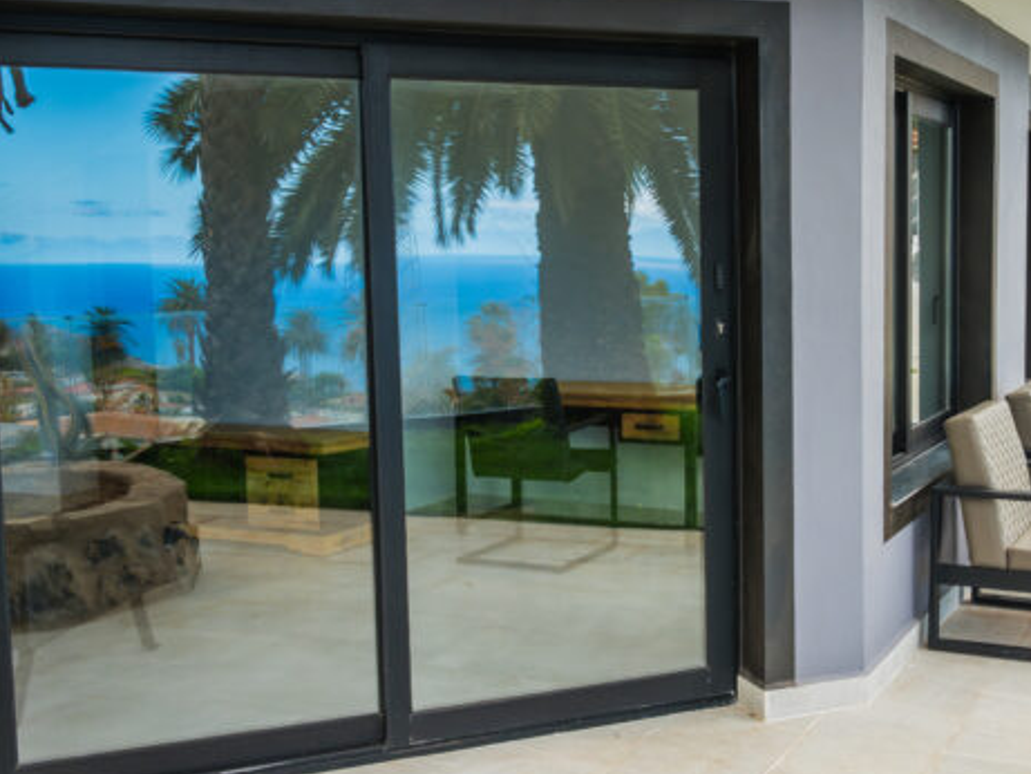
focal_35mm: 48
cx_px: 696
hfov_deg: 39.1
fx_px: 1430
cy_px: 377
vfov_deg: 30.3
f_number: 13
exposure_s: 1/125
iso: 800
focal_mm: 30
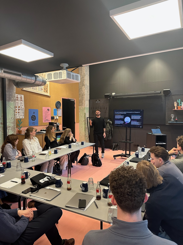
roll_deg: -0.3
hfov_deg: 56.8
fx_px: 169
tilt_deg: -2.6
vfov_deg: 71.6
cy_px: 122
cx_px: 92
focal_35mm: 24
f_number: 1.78
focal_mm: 6.86
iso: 250
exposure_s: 1/50
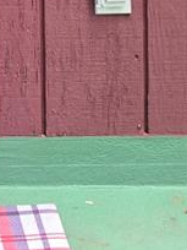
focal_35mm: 169
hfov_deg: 8.5
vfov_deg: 9.6
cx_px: -126
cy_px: -452
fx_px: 1217
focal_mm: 6.3
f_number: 1.7
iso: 100
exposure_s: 1/359
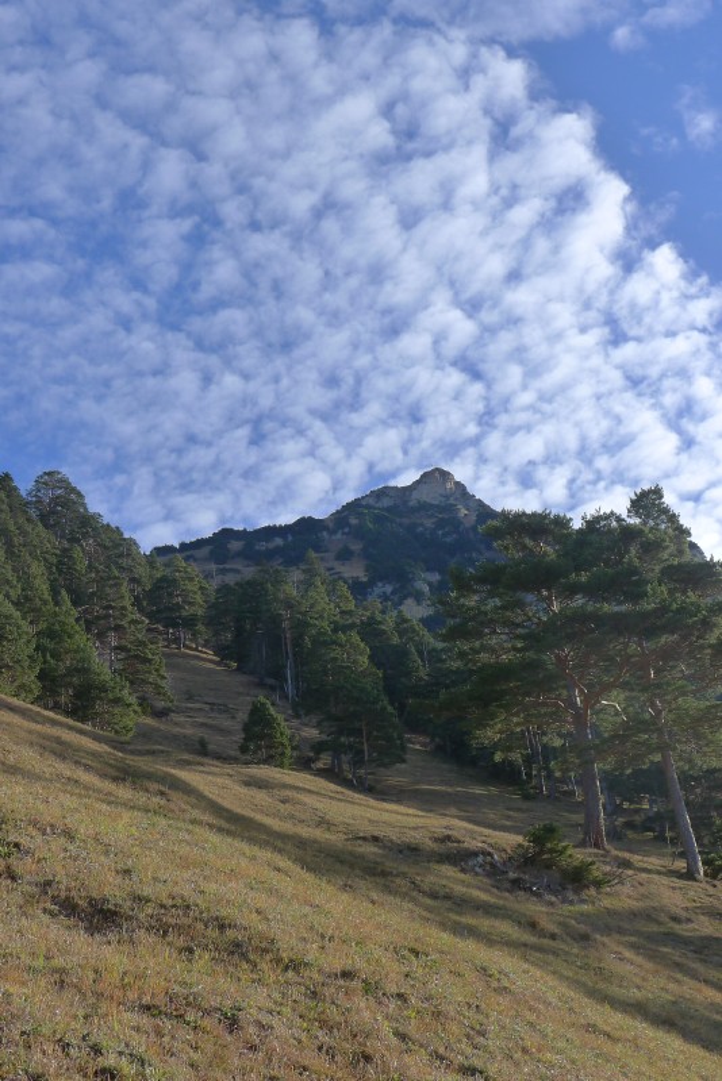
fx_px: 1503
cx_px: 361
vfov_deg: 39.6
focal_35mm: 50
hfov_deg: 27.0
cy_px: 540
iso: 125
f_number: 4
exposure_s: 1/640
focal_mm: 10.7
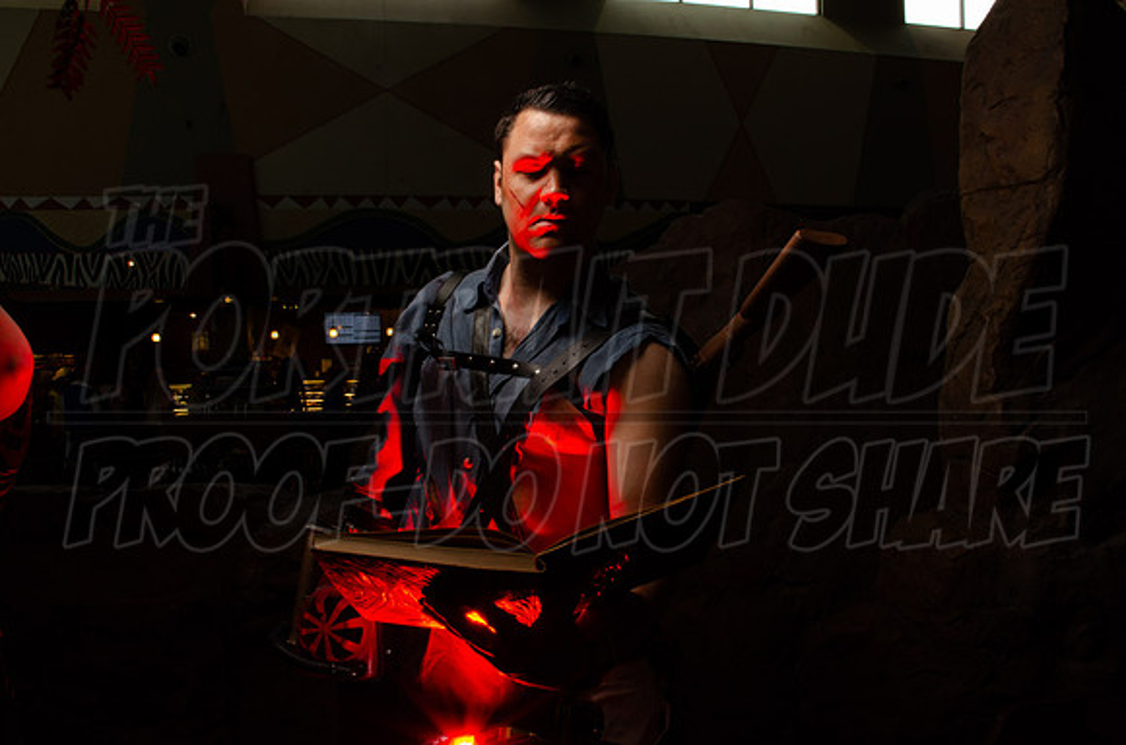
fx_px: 843
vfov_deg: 47.7
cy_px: 372
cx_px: 563
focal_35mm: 27
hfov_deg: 67.5
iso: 200
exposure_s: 1/15
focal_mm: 18
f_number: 22
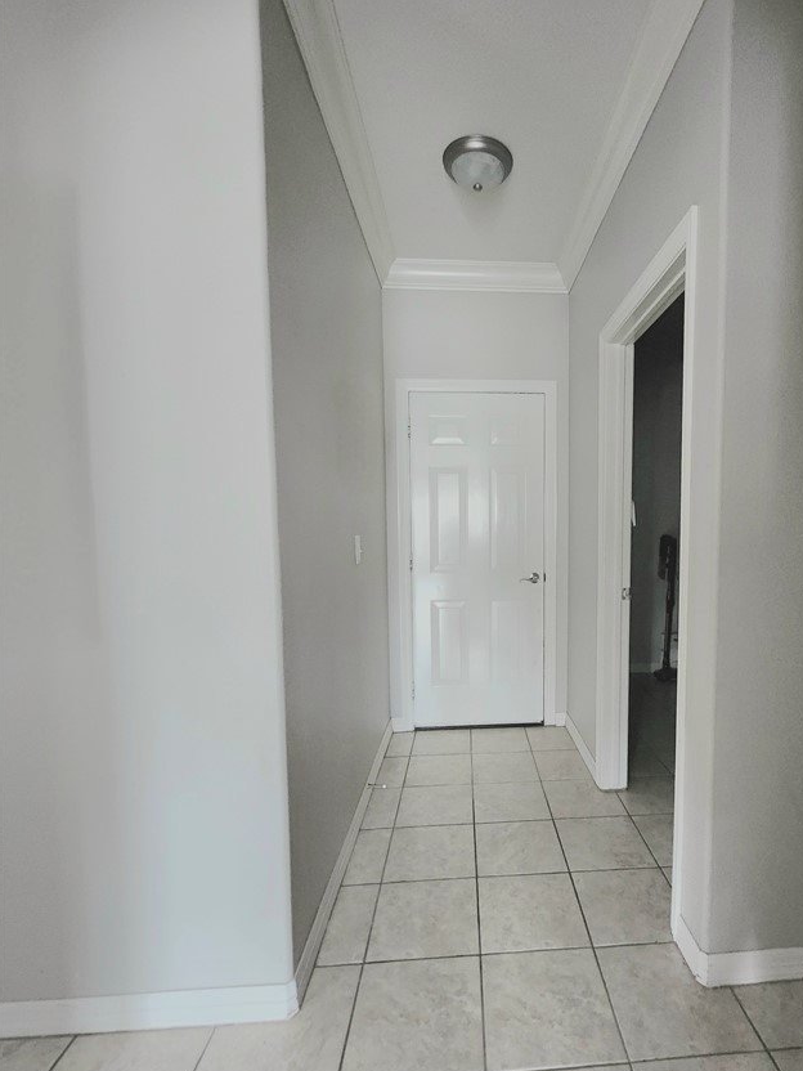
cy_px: 555
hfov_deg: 77.0
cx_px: 490
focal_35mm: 16
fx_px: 495
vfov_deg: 94.5
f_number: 2.2
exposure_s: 1/30
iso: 640
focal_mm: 1.74
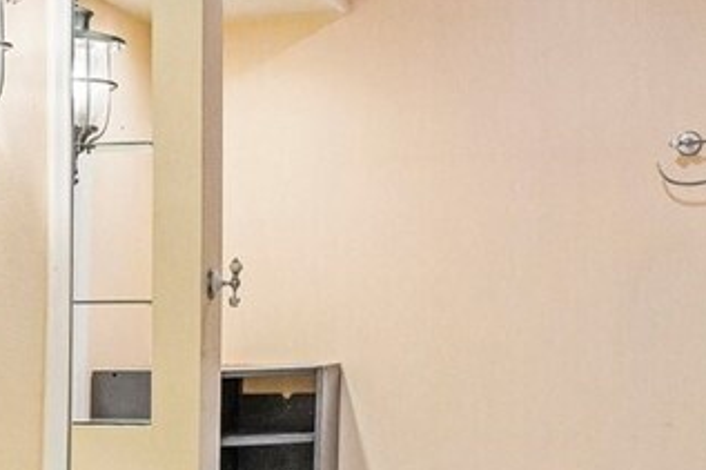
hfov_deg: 21.3
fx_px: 1784
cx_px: -63
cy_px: 284
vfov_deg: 15.0
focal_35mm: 91
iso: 2000
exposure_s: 1/90
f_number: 8
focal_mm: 17
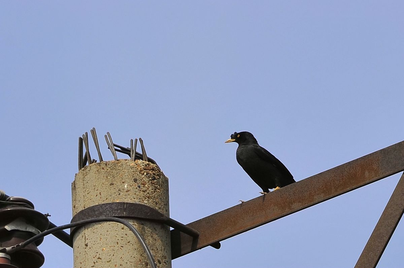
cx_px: 202
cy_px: 134
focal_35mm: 300
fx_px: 3364
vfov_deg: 4.6
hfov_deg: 6.9
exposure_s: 1/2500
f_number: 7.1
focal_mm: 300
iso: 400
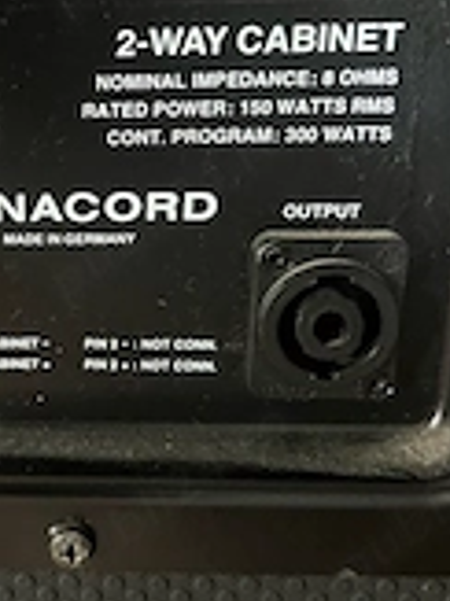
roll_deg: +1.5
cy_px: 254
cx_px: -44
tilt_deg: -20.7
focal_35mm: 64
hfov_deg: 21.7
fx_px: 1111
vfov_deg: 30.2
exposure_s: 1/31
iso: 640
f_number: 1.5
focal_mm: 5.7
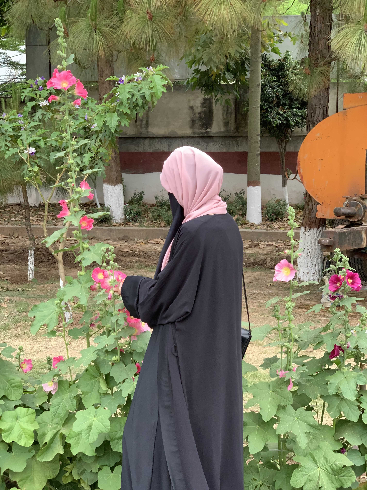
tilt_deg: -5.8
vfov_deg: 36.8
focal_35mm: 52
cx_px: 184
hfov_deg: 28.0
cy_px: 245
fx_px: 735
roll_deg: -0.9
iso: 50
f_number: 2.4
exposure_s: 1/122
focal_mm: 6
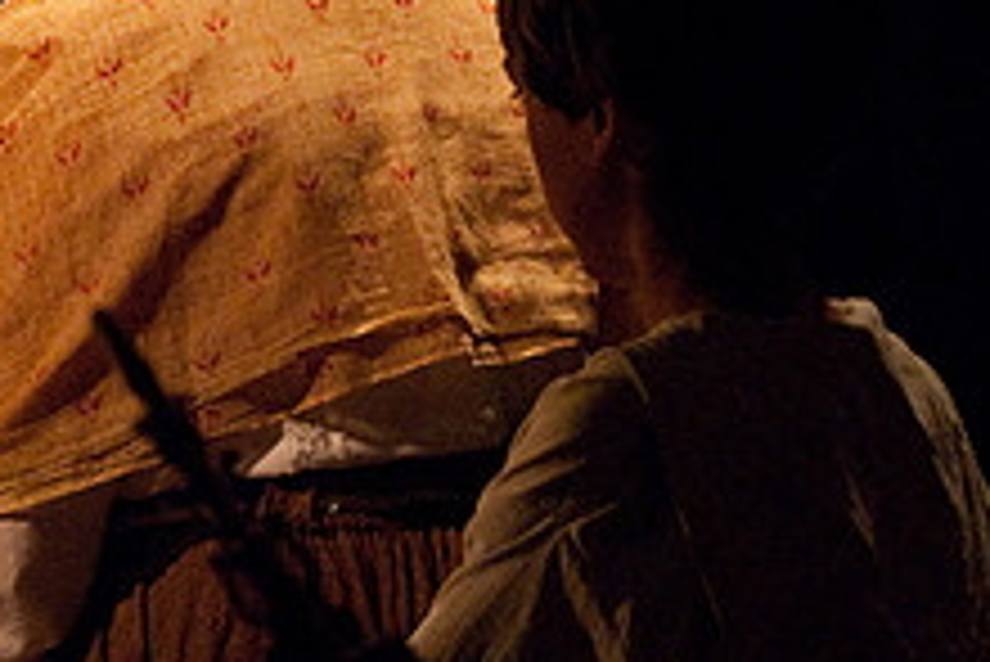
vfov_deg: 3.5
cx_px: -270
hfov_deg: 5.2
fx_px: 10869
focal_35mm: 395
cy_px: 36
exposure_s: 1/160
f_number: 2.8
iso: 1000
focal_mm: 100
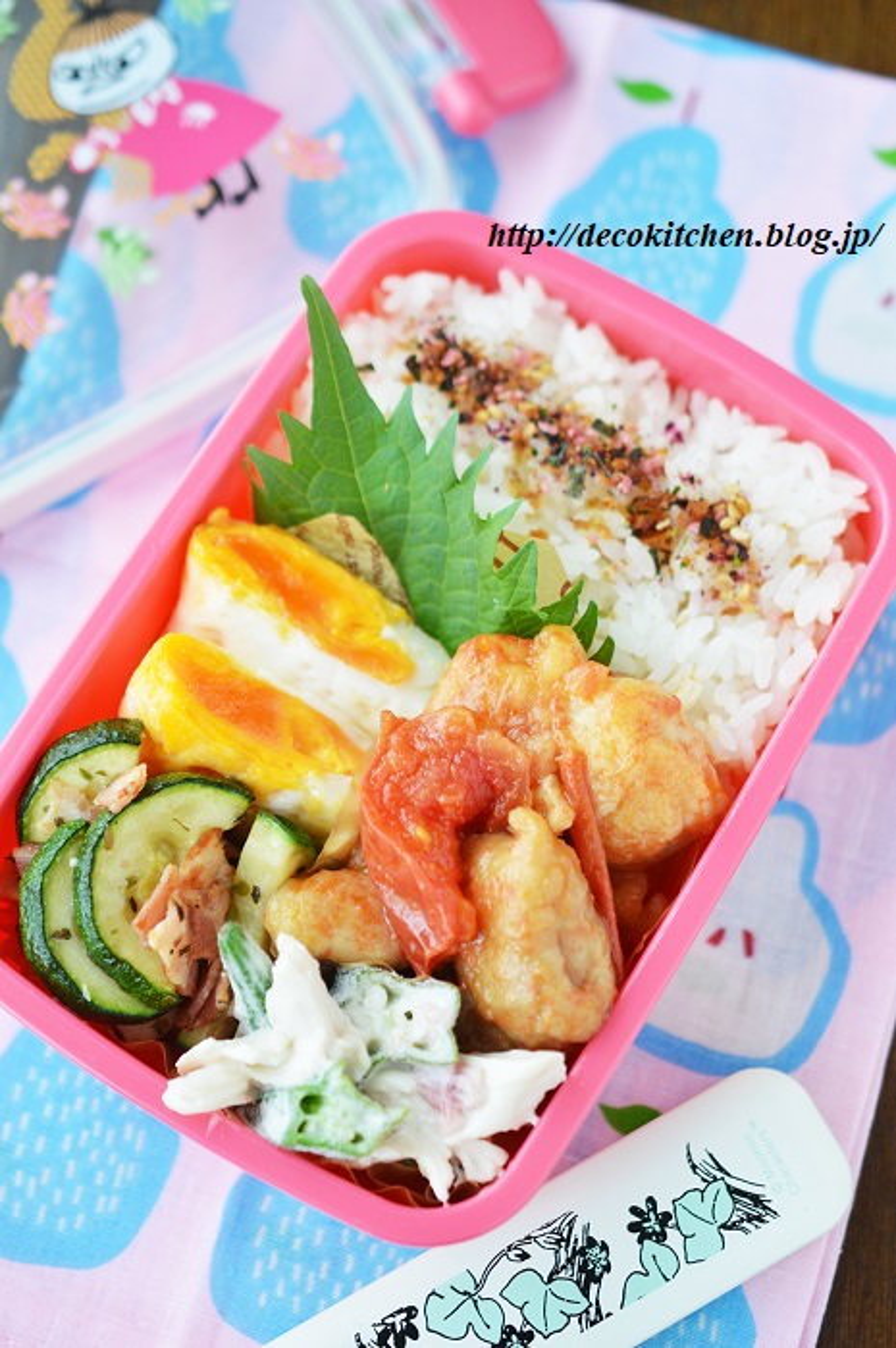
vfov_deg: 33.4
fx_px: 2245
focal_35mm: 60
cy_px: 674
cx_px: 448
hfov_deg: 22.6
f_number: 3
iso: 640
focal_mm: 40
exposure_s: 1/60
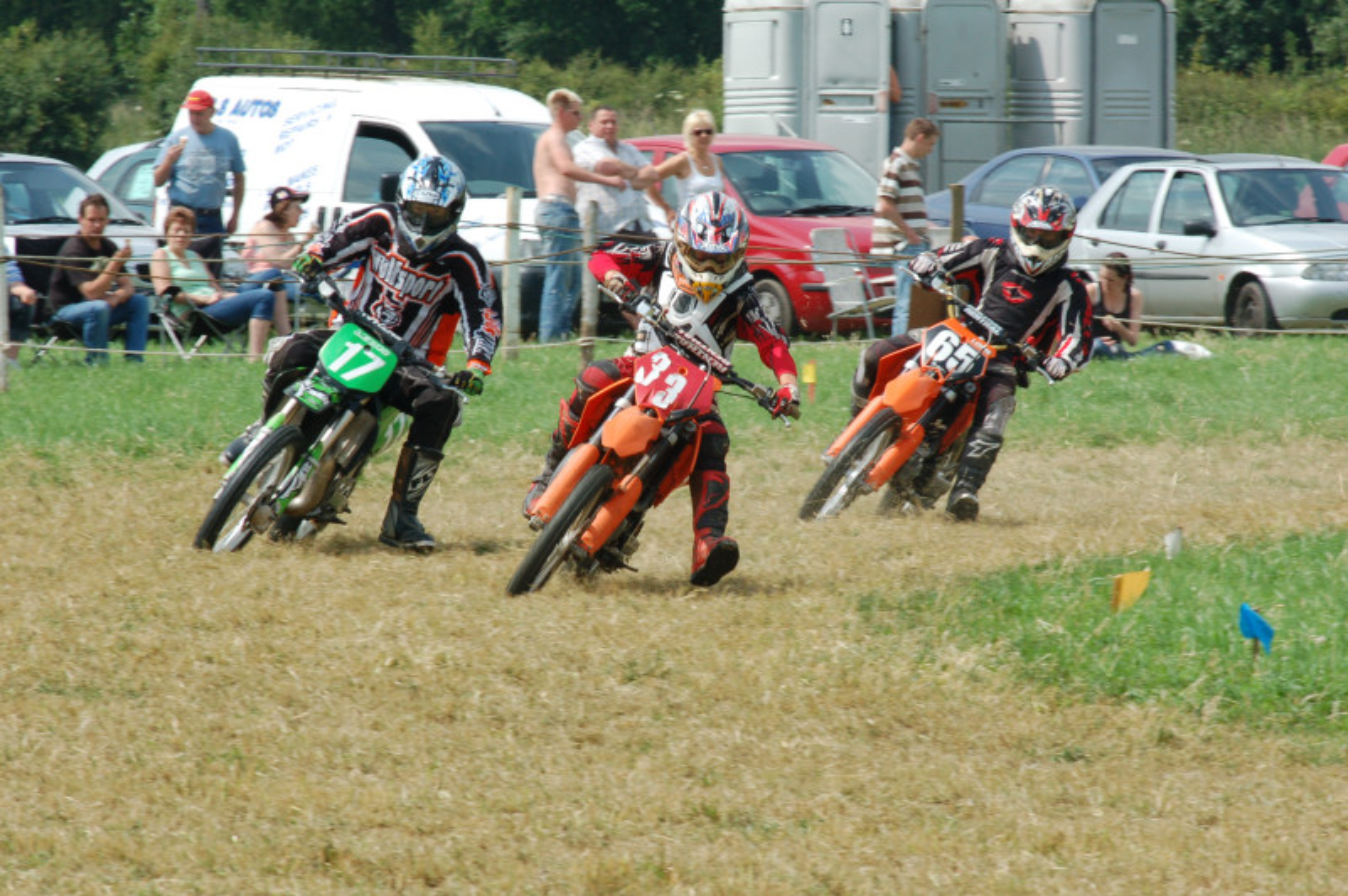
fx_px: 16836
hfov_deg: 4.6
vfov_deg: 3.0
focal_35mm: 450
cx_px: 674
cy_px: 448
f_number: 16
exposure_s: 1/180
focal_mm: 300
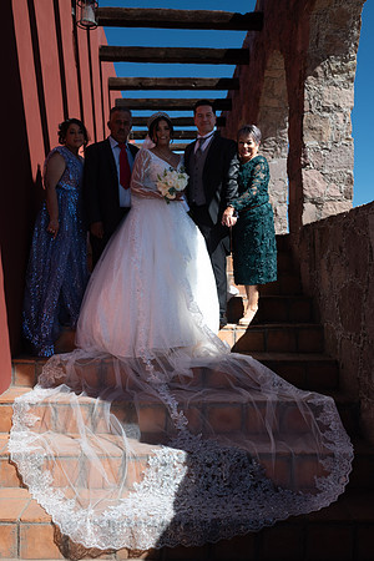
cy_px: 280
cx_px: 187
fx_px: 545
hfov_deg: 37.9
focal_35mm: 35
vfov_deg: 54.4
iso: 125
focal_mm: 35
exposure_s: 1/1600
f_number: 5
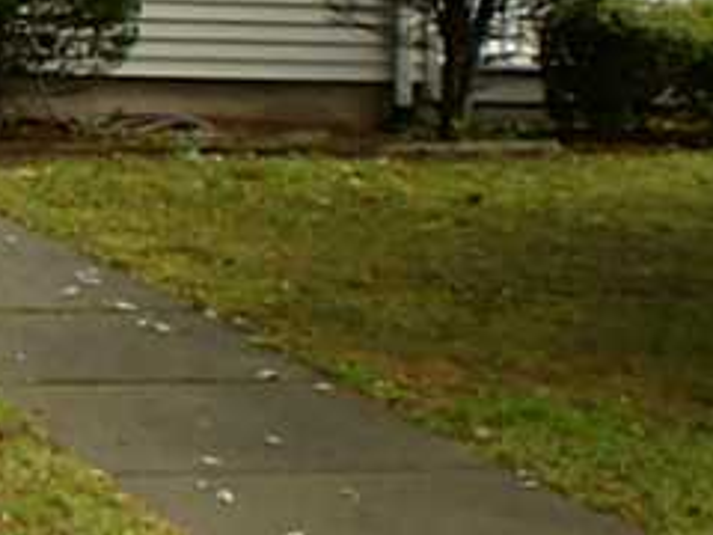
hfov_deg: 15.0
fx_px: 2472
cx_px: -401
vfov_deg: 11.7
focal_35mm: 120
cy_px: -327
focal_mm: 6.3
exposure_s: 1/125
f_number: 3.1
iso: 64
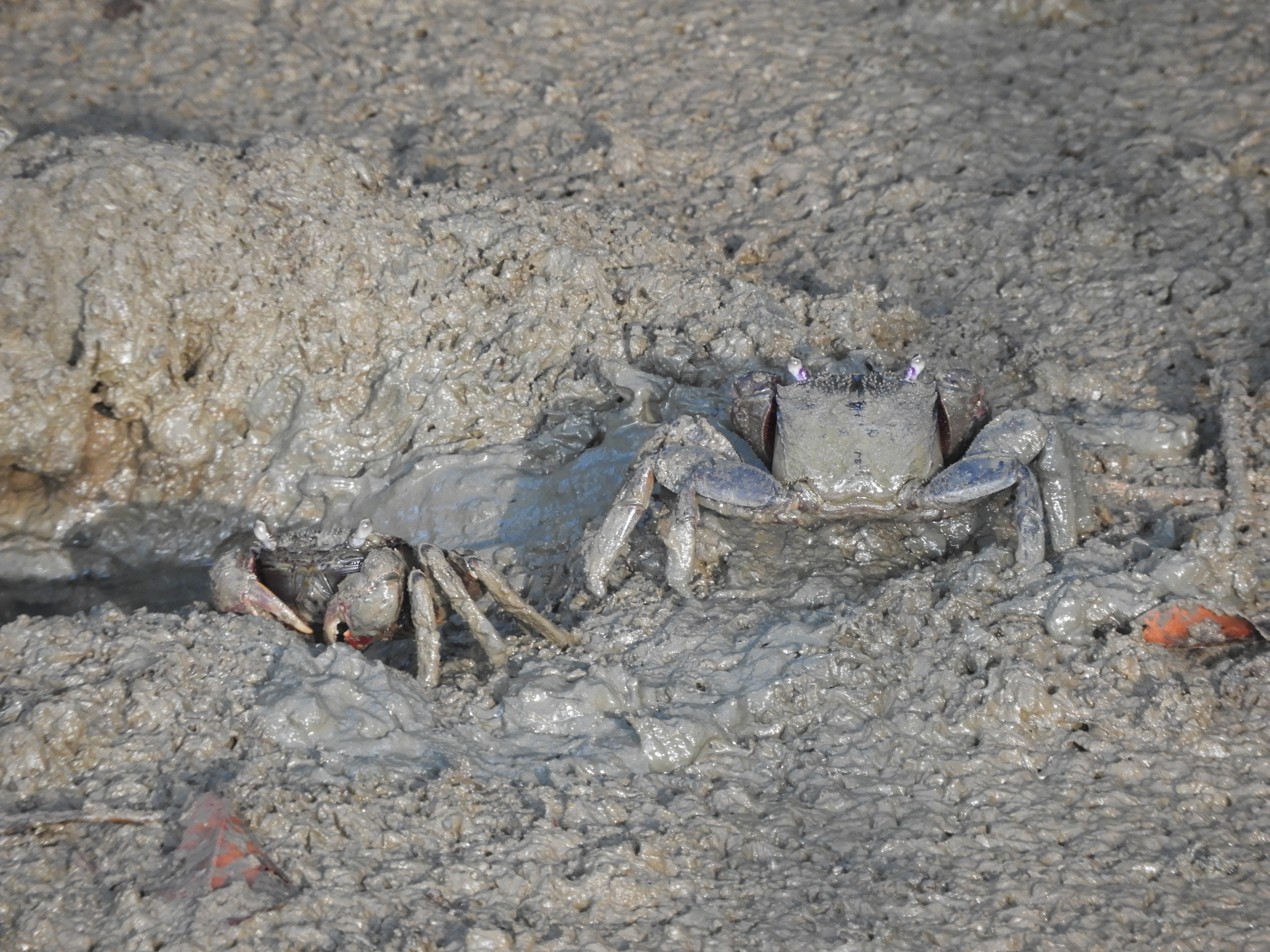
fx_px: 33019
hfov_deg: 2.2
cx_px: 635
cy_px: 476
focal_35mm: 900
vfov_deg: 1.7
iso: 360
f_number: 5.6
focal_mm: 161.2
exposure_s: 1/60
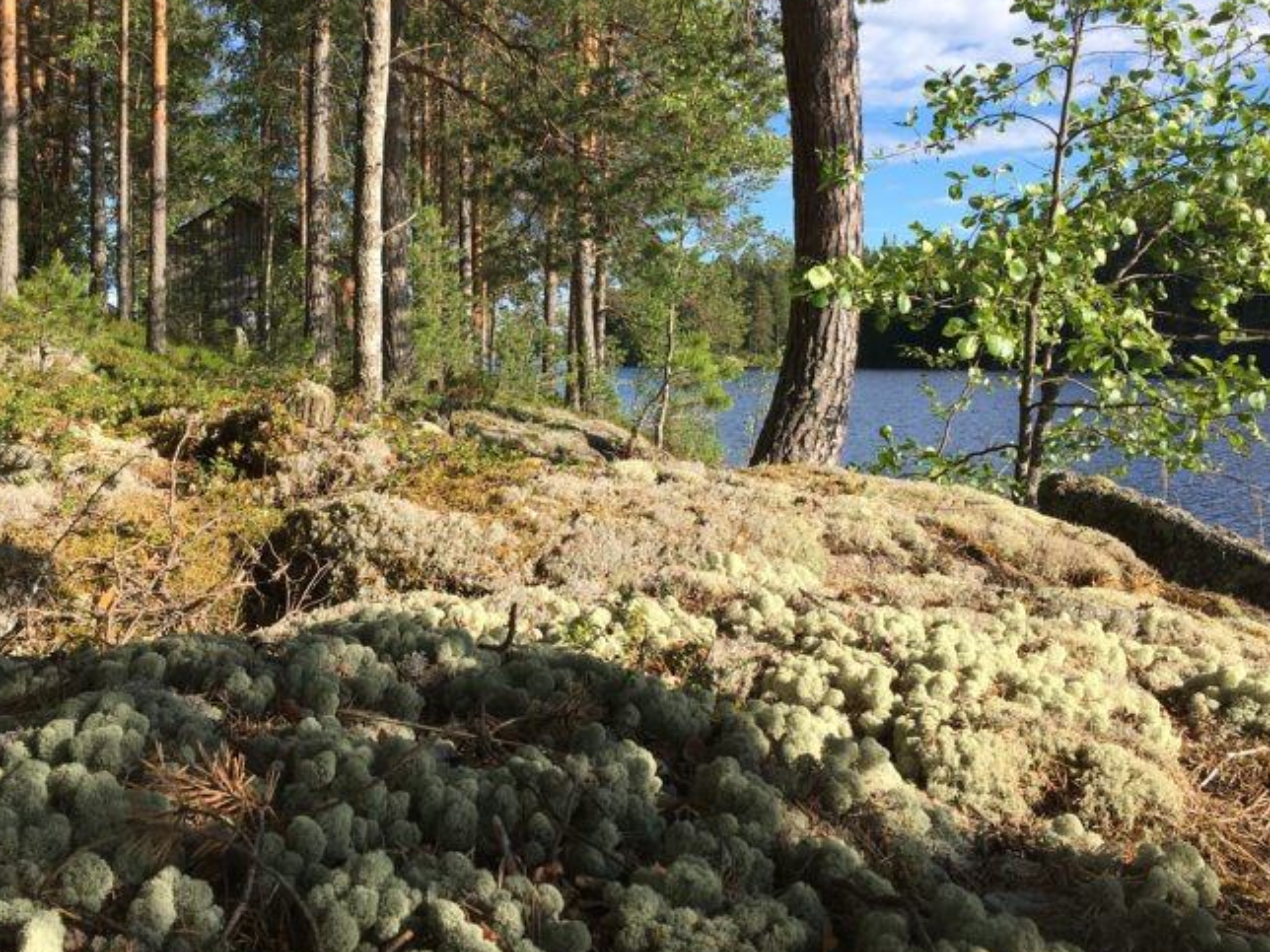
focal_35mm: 36
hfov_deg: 51.2
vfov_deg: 39.5
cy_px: 373
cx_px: 550
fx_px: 1321
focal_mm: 4.15
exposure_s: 1/836
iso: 25
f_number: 2.2
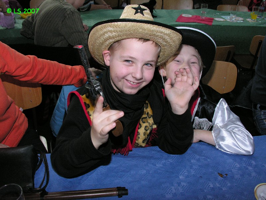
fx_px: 269
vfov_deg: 40.7
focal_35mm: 35
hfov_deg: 52.6
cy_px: 100
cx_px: 133
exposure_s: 1/60.1
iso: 200
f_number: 4
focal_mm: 8.9
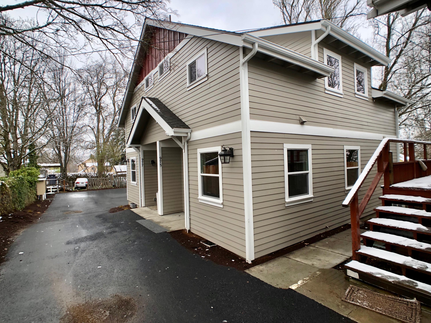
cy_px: 162
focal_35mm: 28
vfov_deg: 49.7
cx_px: 216
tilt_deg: +1.0
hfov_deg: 63.4
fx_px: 349
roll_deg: +1.7
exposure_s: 1/287
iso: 20
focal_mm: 4
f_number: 1.8
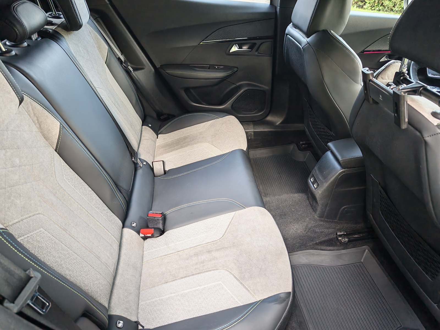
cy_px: 165
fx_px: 292
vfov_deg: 58.9
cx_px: 220
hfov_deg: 73.9
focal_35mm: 23
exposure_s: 1/33
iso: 160
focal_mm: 6.55
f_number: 1.6
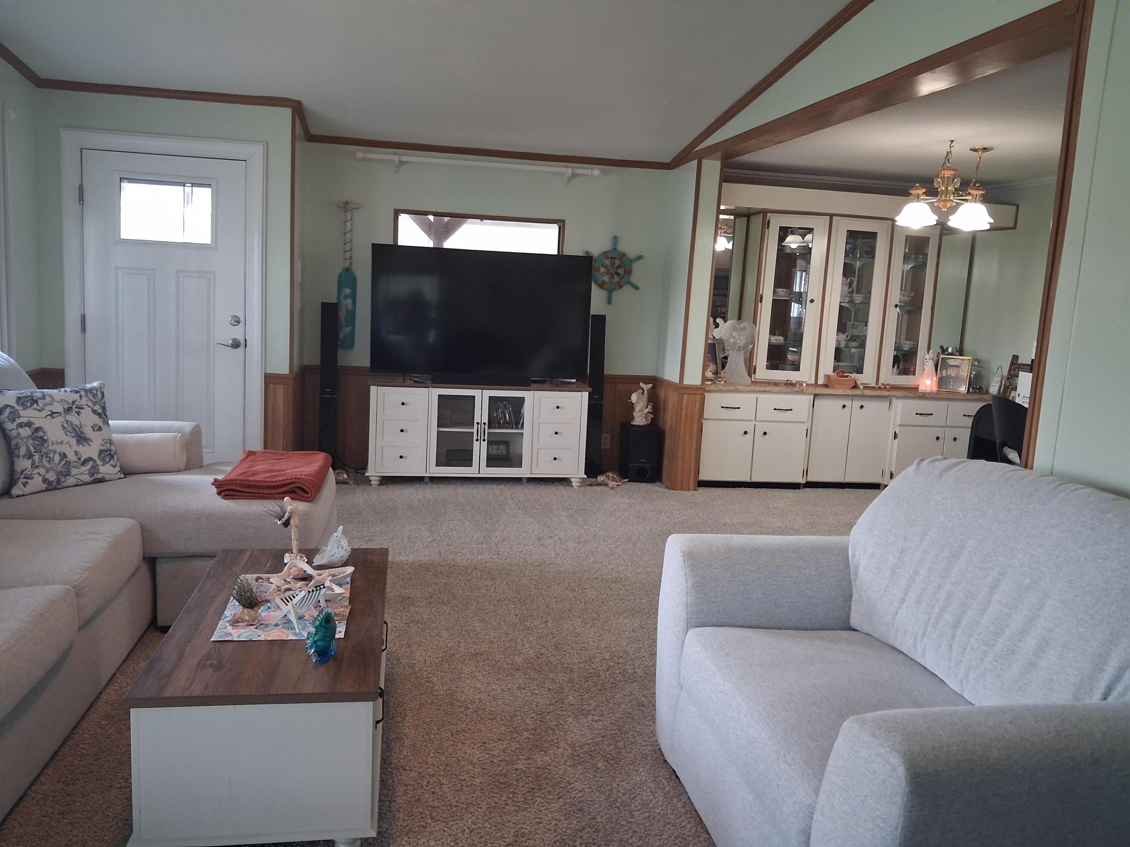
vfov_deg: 51.4
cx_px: 565
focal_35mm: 27
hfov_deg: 65.3
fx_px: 881
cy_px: 424
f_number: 1.8
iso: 400
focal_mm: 4
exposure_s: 1/60
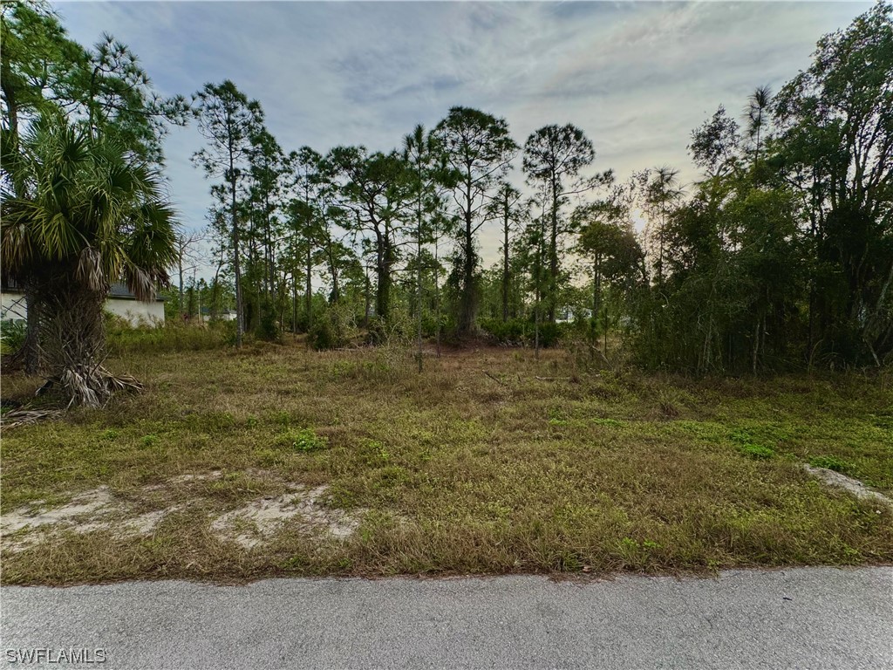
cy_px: 335
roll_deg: -0.2
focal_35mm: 14
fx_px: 361
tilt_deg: -3.9
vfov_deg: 85.7
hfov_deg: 102.1
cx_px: 446
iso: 50
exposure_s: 1/1299
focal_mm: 2.22
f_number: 2.2
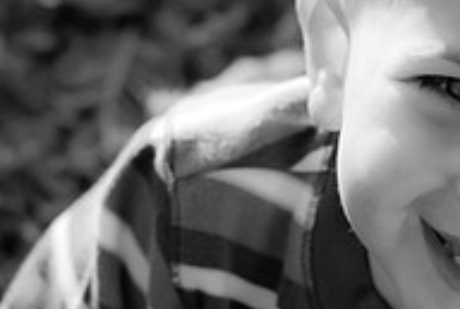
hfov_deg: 9.1
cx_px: 369
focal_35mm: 226
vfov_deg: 6.1
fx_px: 2895
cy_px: 216
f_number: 3.5
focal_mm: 50
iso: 400
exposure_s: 1/400
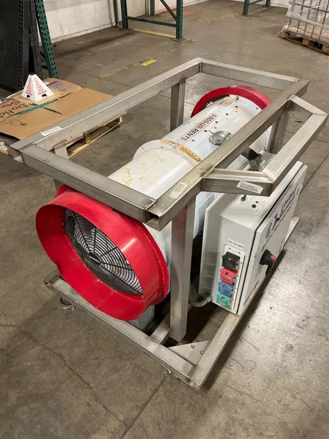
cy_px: 220
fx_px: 329
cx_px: 164
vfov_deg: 67.3
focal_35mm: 26
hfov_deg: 53.1
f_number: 1.6
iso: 160
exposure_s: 1/60
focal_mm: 5.1
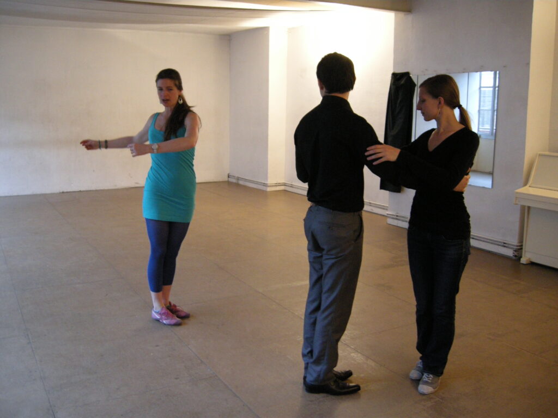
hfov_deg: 52.6
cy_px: 209
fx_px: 564
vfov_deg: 40.7
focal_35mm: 35
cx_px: 279
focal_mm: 7.5
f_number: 2.7
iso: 400
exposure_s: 1/22.8
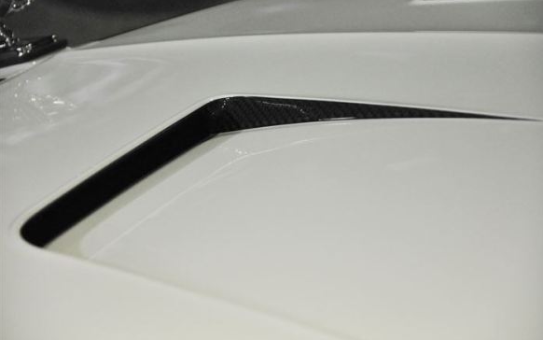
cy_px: 165
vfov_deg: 8.1
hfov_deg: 13.0
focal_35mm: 162
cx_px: 272
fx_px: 2391
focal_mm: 105
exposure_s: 1/200
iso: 3200
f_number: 5.6
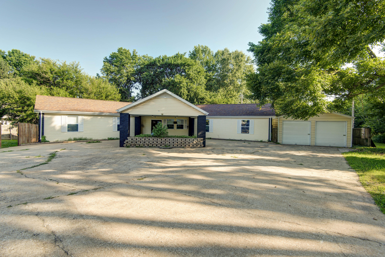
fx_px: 171
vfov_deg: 73.8
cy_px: 128
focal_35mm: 16
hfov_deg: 96.7
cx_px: 192
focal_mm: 16
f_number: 6.7
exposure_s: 1/90
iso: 100
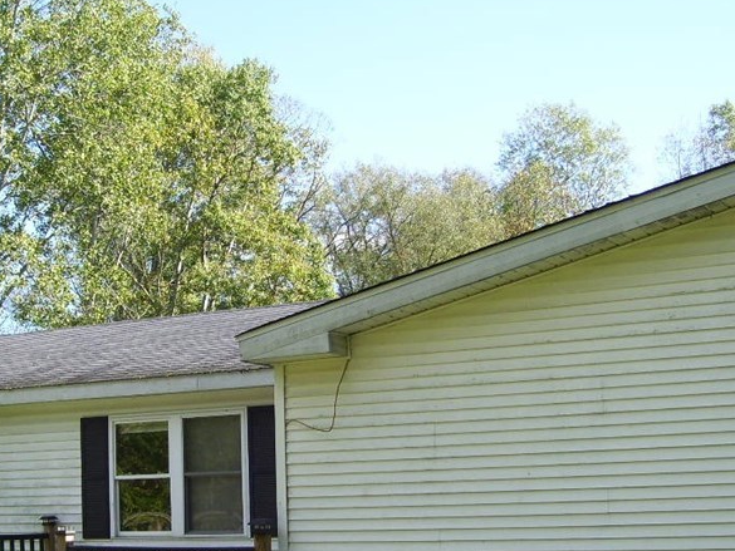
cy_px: 388
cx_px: 232
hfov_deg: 30.4
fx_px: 1338
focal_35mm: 63
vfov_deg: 23.1
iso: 80
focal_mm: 6
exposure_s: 1/500
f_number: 2.7
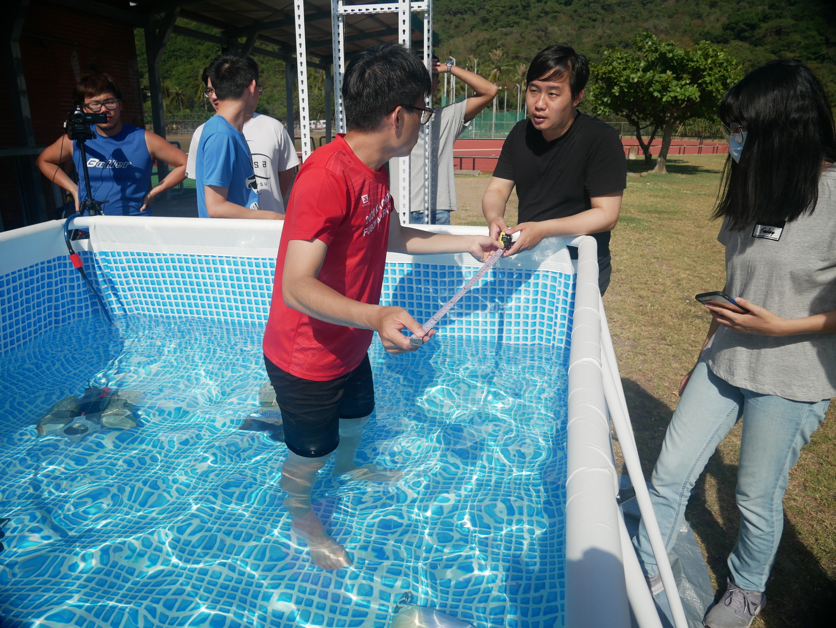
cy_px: 314
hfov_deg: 71.6
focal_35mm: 24
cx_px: 418
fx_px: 580
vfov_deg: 56.9
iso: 200
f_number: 4
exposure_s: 1/1000
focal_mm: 12
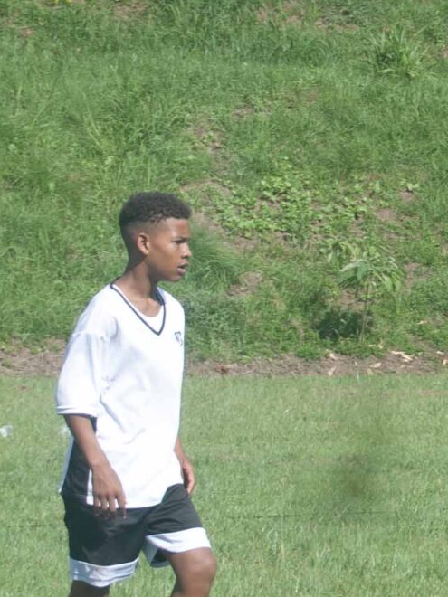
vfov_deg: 6.4
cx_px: 897
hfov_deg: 4.8
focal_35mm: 308
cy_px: 91
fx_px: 5313
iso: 100
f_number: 7.1
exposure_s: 1/200
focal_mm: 55
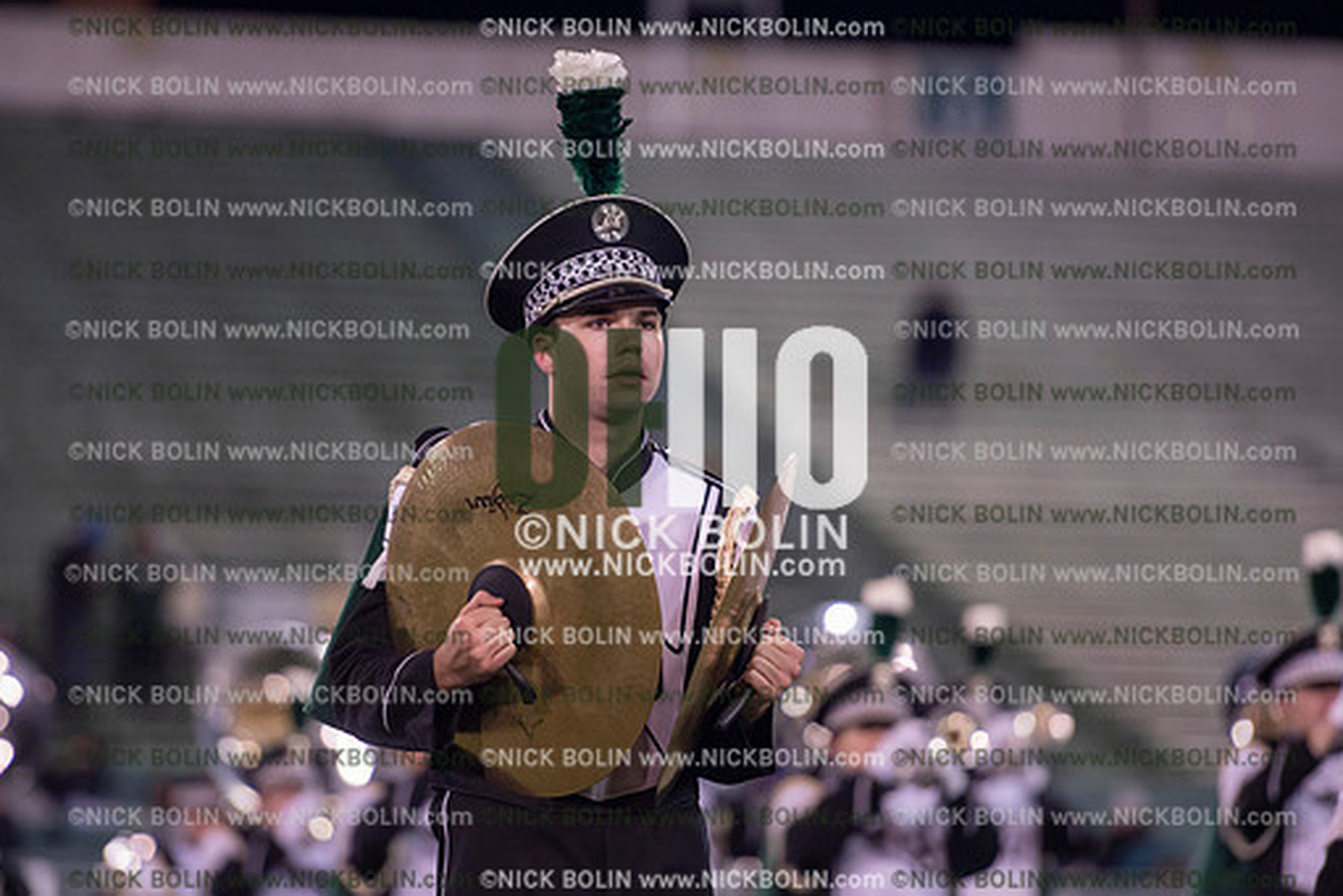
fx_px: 8470
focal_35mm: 227
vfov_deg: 6.1
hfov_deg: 9.1
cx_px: 681
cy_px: 453
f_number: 2.8
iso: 2500
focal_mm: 200
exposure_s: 1/1250
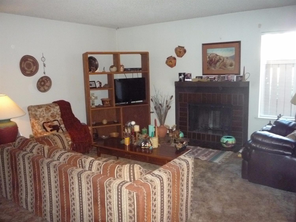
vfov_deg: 46.8
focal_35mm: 30
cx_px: 148
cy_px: 111
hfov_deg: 60.0
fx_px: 256
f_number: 3.3
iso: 800
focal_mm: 5.2
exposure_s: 1/30
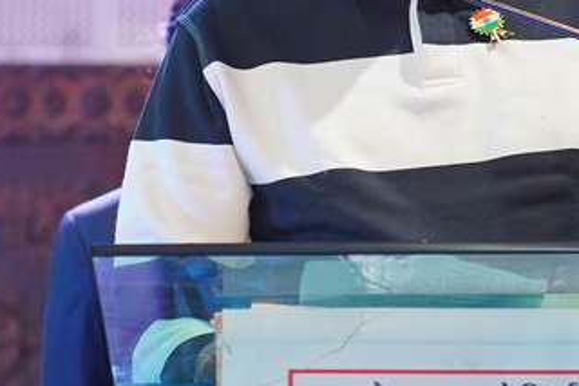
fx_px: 5658
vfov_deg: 3.9
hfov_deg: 5.9
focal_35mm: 352
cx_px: 407
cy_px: 152
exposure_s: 1/100
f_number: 2.8
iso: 640
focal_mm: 75
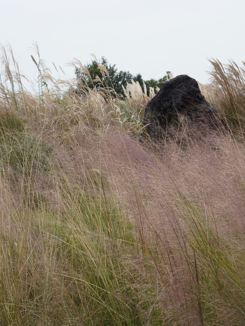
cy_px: 164
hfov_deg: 28.5
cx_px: 94
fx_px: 481
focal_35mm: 51
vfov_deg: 37.5
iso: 1250
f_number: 10
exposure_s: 1/100
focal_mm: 35
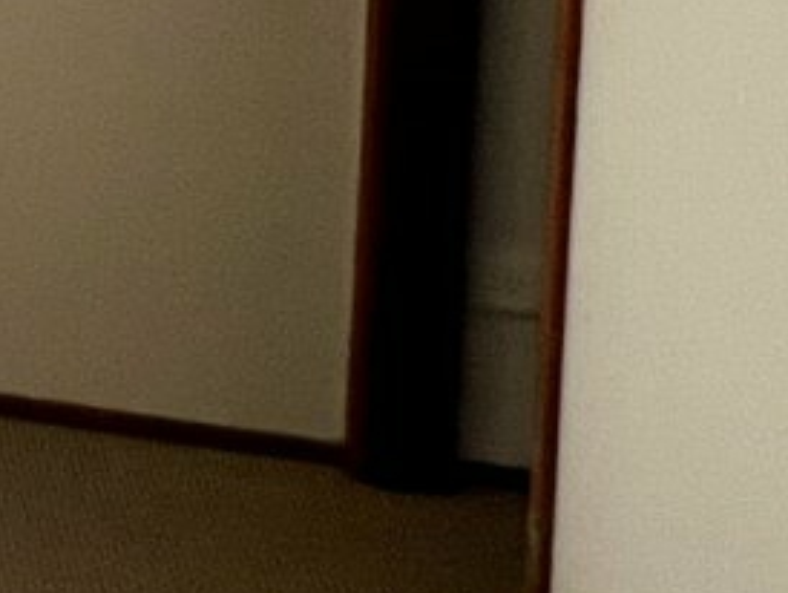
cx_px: -1024
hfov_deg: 14.9
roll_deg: -0.4
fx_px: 2073
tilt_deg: -5.4
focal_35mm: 91
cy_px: -426
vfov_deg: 14.6
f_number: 1.8
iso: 200
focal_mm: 1.57
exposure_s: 1/100
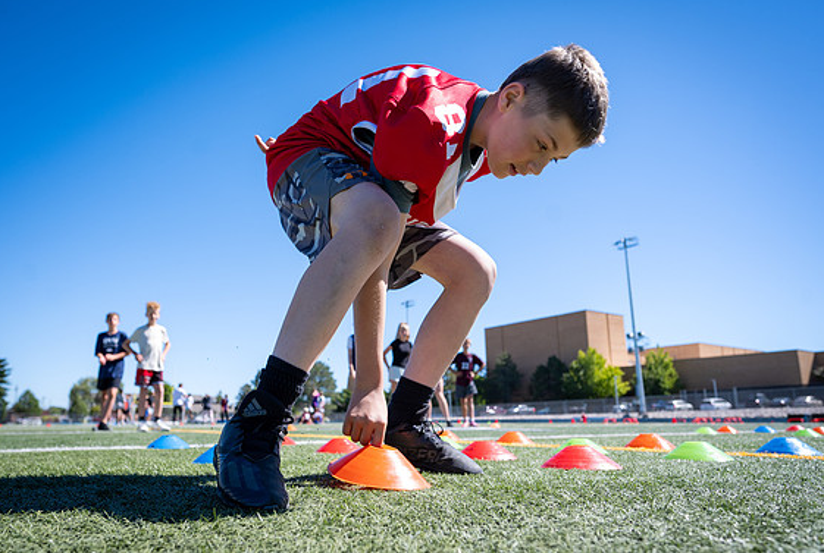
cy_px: 302
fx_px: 574
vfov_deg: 51.5
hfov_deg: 71.0
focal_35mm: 25
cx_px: 355
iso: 100
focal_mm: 21.5
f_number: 4
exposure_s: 1/640
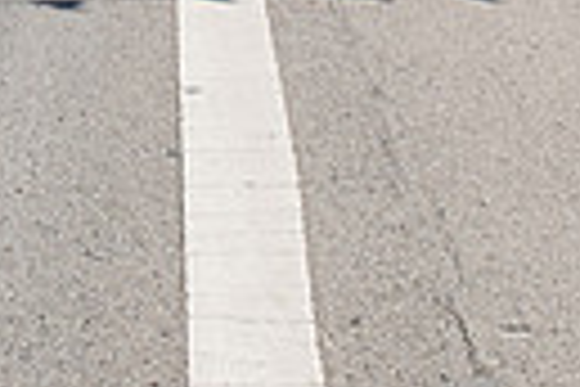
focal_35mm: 120
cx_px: 183
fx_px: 1933
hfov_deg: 17.0
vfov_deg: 10.6
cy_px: -352
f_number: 10
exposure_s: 1/200
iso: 250
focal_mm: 24
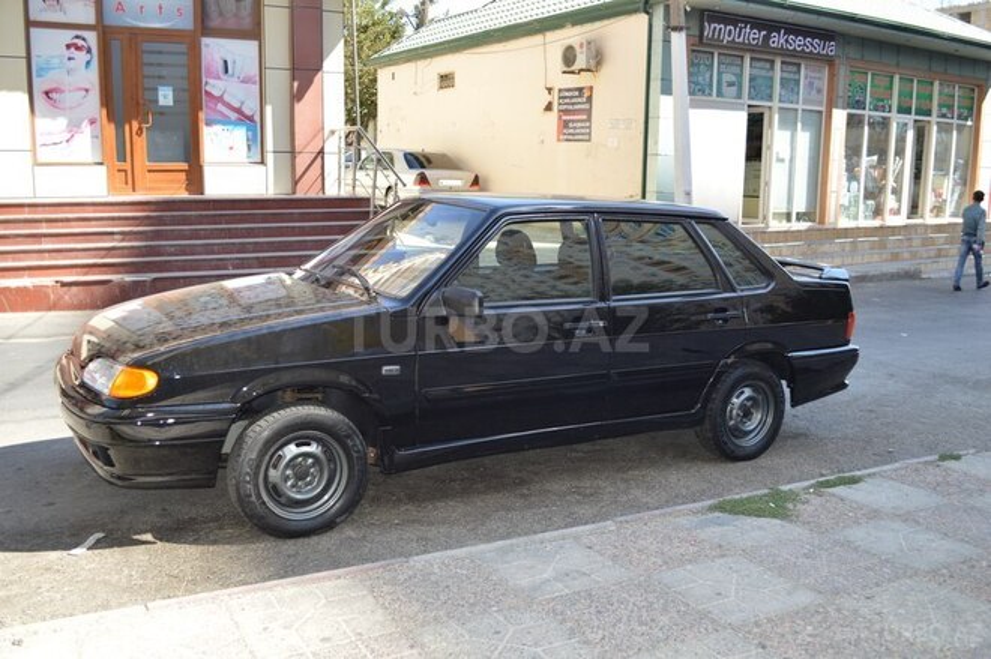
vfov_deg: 39.9
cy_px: 330
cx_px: 496
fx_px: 908
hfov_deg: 57.3
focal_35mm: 33
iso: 100
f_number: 4
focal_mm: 22
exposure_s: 1/160
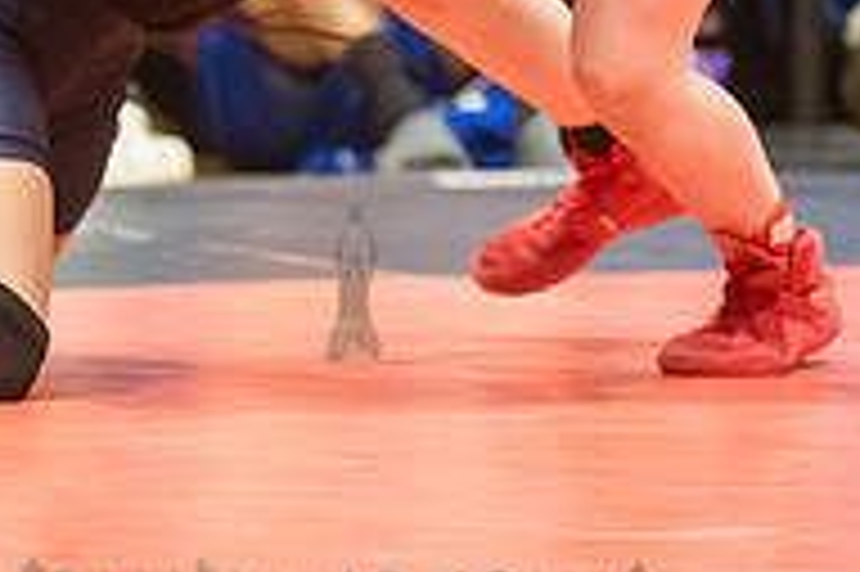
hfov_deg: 6.0
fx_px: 8234
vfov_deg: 4.0
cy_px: -155
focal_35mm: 345
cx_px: 343
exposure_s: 1/500
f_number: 3.2
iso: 8000
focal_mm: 112
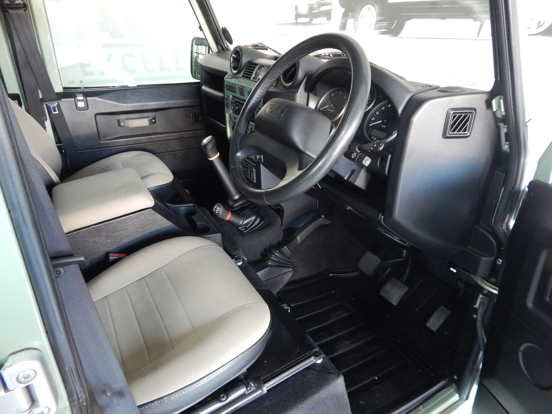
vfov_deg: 58.9
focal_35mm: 23
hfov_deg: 73.9
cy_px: 207
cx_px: 276
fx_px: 367
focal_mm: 4
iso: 400
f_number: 3
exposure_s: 1/10
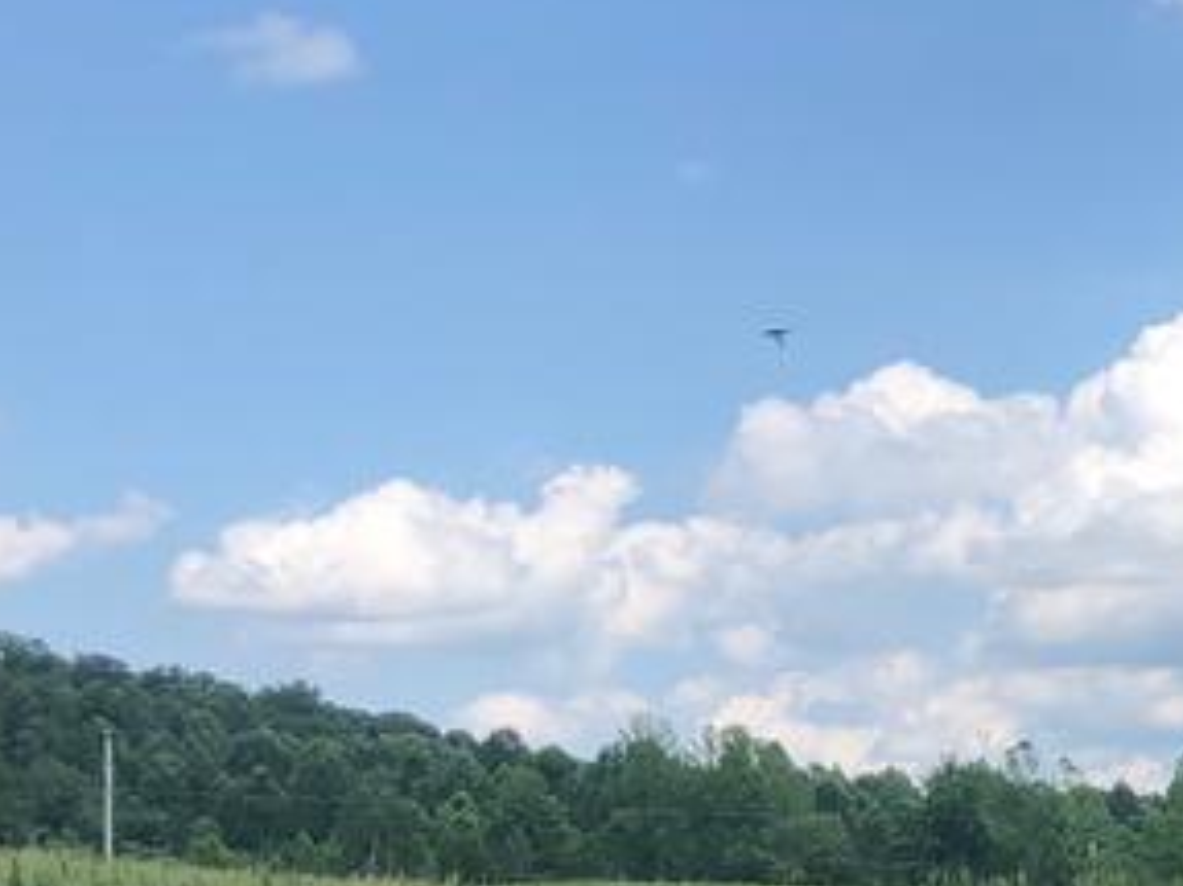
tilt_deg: -0.2
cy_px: 894
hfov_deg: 18.9
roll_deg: +1.0
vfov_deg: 14.5
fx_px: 3416
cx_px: 1303
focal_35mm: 100
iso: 20
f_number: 1.8
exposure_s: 1/1600
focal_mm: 4
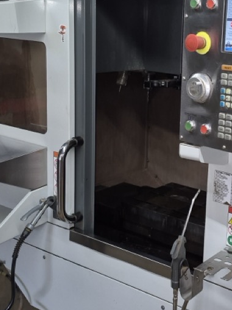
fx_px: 518
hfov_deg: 24.9
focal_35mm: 58
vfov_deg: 33.1
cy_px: 124
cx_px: 181
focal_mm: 5.4
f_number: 1.8
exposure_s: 1/40
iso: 100
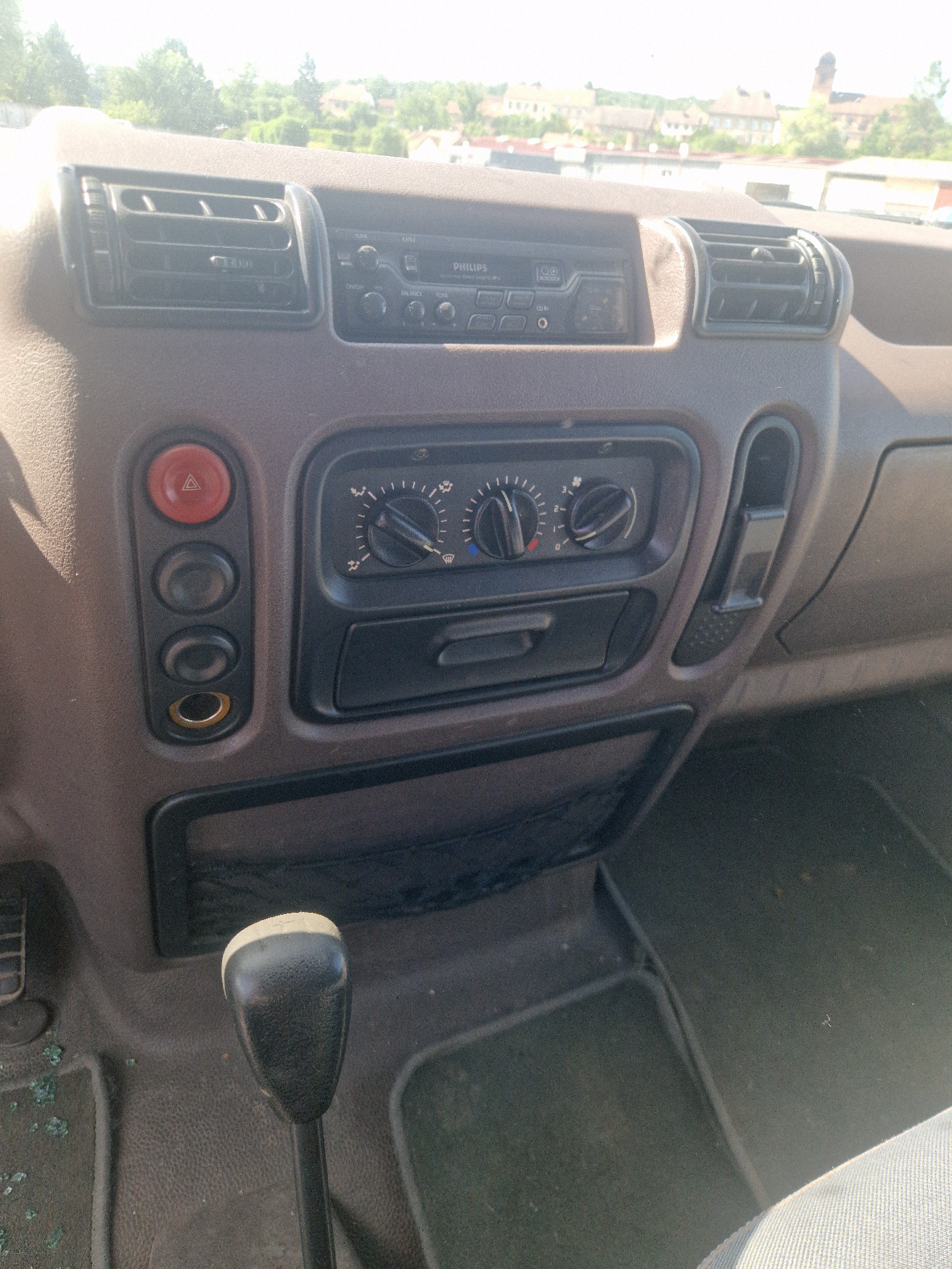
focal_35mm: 23
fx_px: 843
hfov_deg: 58.9
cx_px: 476
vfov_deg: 73.9
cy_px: 634
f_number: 1.8
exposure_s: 1/123
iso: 50
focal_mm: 5.4
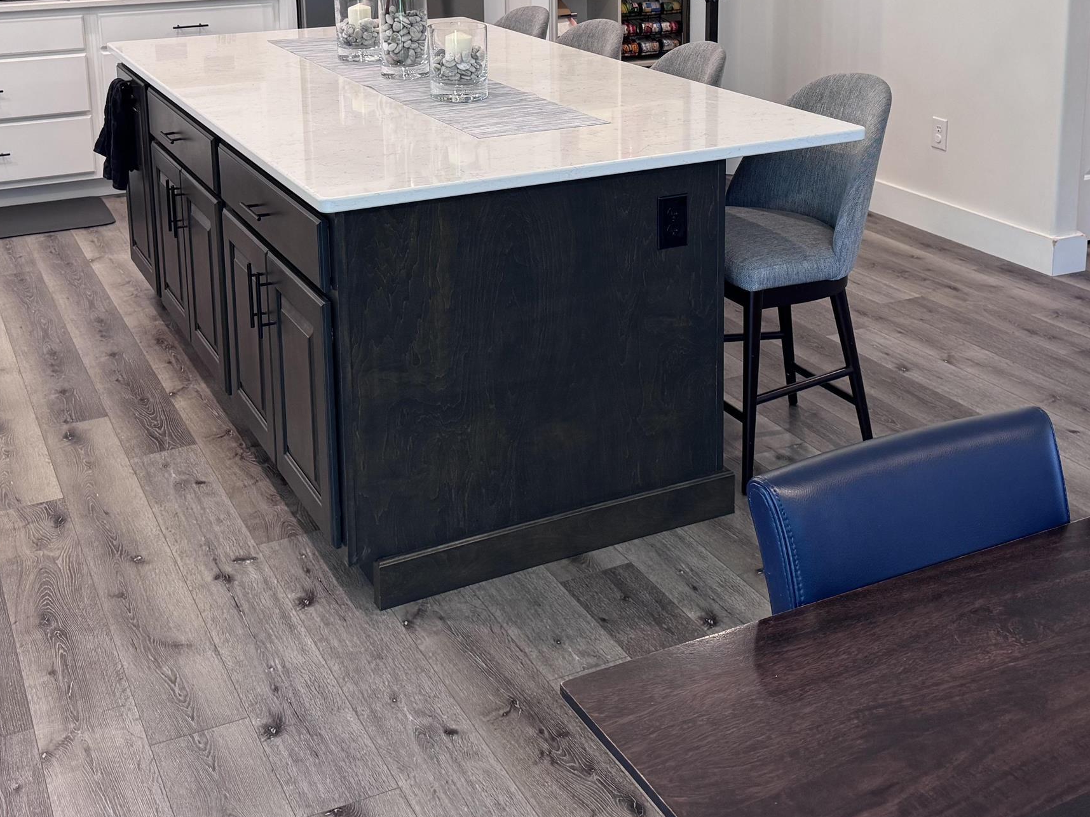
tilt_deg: -12.4
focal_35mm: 43
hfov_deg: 43.9
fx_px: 1354
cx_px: 542
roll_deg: +0.7
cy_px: 125
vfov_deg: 32.4
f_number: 1.78
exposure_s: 1/120
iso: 200
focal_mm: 6.76
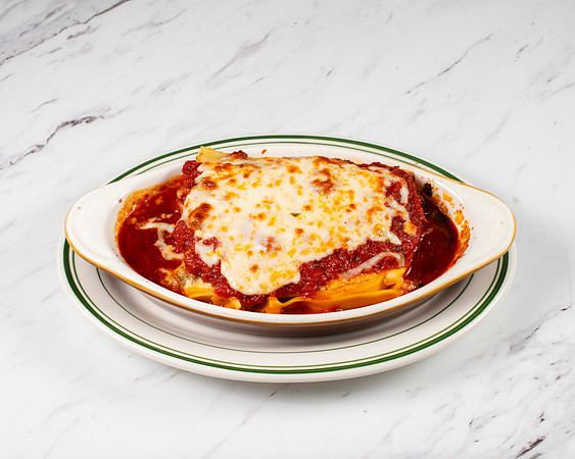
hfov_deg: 31.1
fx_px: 1033
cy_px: 224
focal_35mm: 61
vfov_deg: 25.1
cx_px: 285
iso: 200
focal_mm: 50
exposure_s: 1/250
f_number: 11
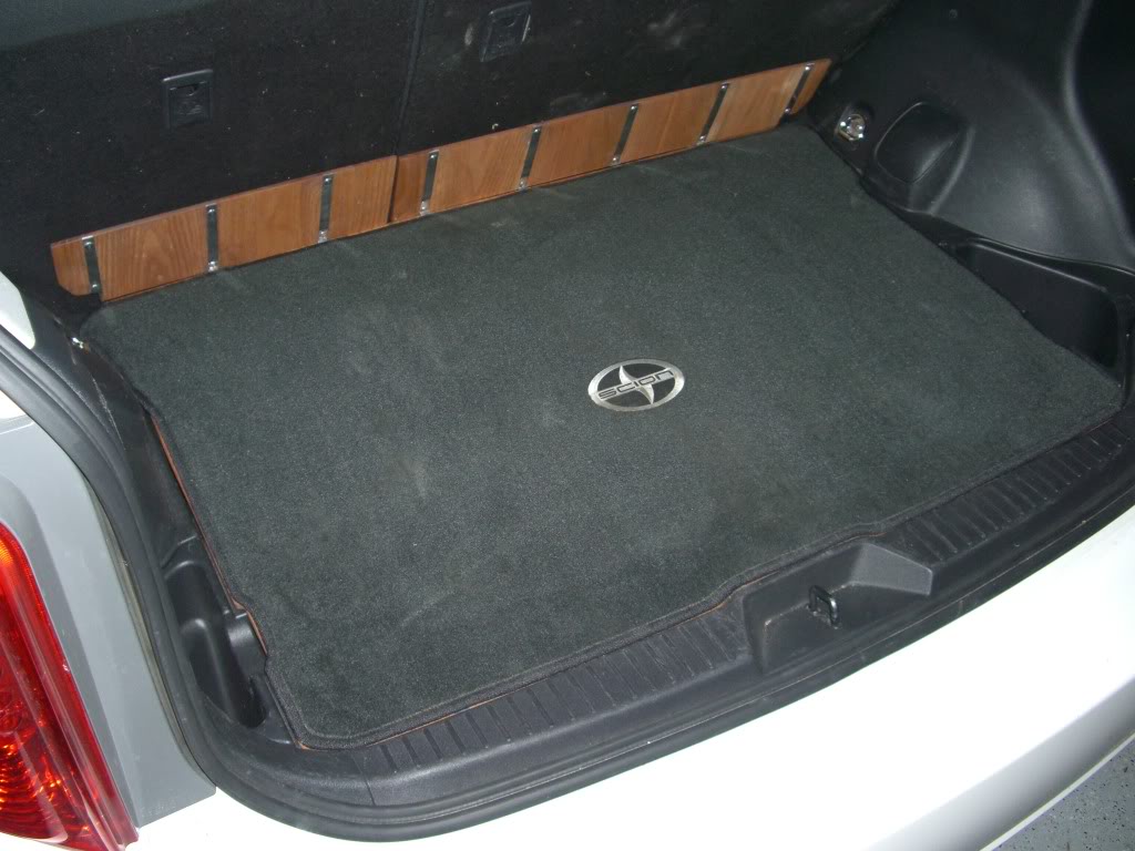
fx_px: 1246
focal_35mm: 38
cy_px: 426
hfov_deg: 49.0
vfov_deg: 37.7
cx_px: 568
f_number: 2.8
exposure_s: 1/60
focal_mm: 7.9
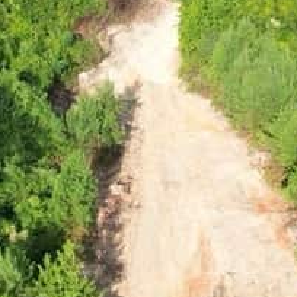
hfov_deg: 19.7
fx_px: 854
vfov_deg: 19.5
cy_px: 63
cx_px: 178
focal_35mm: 88
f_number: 2.8
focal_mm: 8.38
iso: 110
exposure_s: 1/800
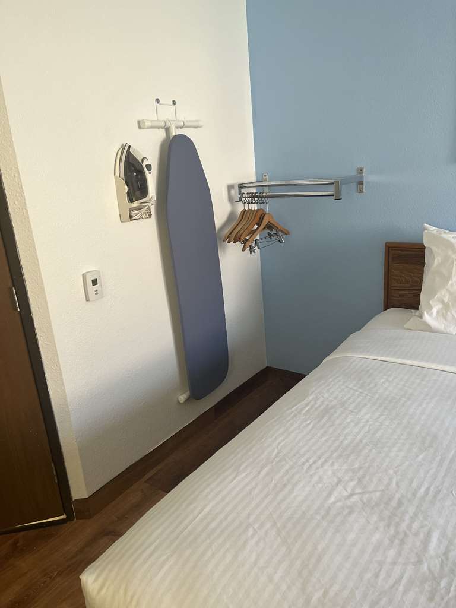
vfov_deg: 67.3
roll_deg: +5.5
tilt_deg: -16.9
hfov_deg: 53.1
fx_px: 457
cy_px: 304
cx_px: 228
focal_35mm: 26
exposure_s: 1/72
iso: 125
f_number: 1.6
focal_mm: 5.1
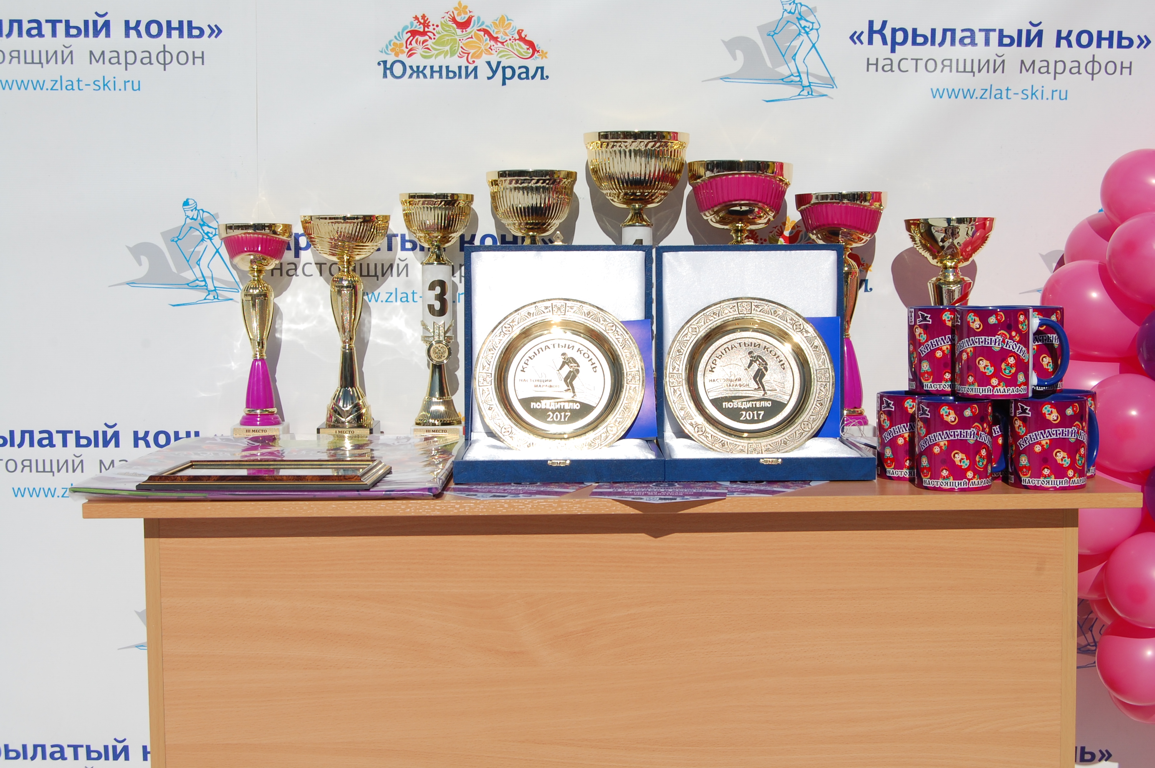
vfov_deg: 25.7
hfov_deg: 37.9
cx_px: 578
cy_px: 384
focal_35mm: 52
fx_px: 1683
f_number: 13
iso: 200
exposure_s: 1/640
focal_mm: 35
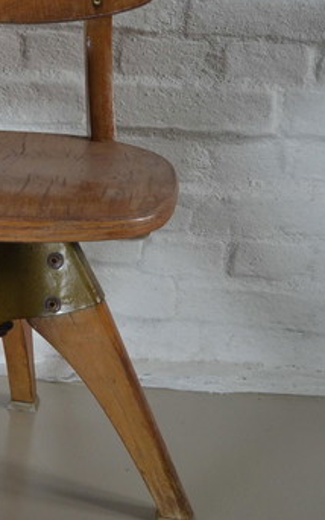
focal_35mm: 69
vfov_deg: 29.6
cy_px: 185
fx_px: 977
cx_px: 15
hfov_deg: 18.5
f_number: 5.6
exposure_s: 1/60
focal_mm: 20
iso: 560
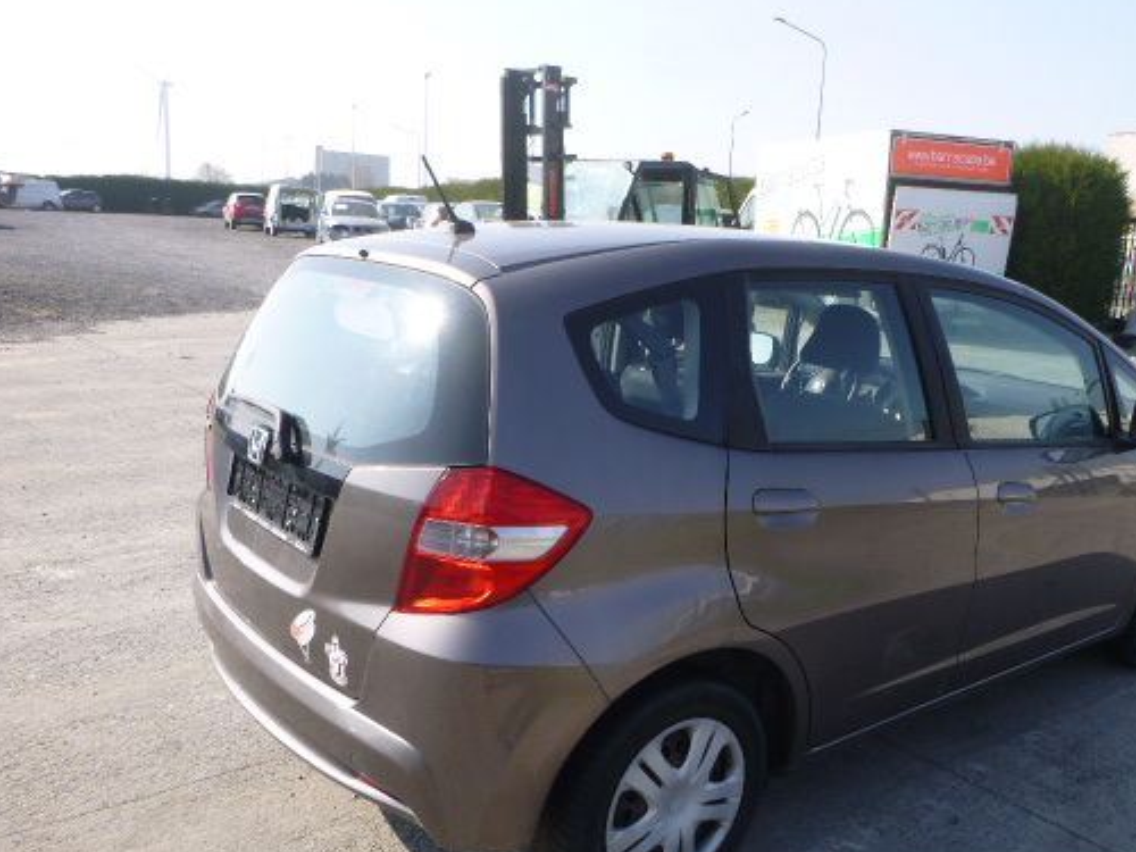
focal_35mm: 32
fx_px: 1050
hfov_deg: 56.4
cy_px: 516
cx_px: 679
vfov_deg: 43.9
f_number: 3.9
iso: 100
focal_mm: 4.5
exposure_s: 1/320
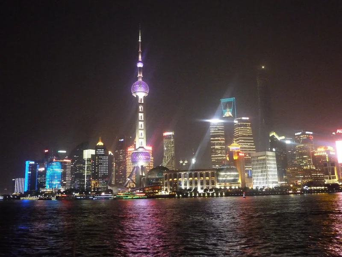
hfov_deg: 56.8
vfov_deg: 44.2
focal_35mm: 32
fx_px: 316
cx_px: 171
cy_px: 128
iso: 800
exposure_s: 1/5
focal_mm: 5.3
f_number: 3.5
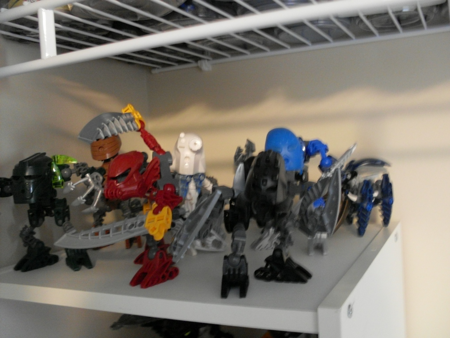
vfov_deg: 37.7
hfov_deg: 49.0
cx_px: 225
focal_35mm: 38
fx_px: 494
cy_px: 169
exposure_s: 1/10
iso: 400
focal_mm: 6.3
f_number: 2.8
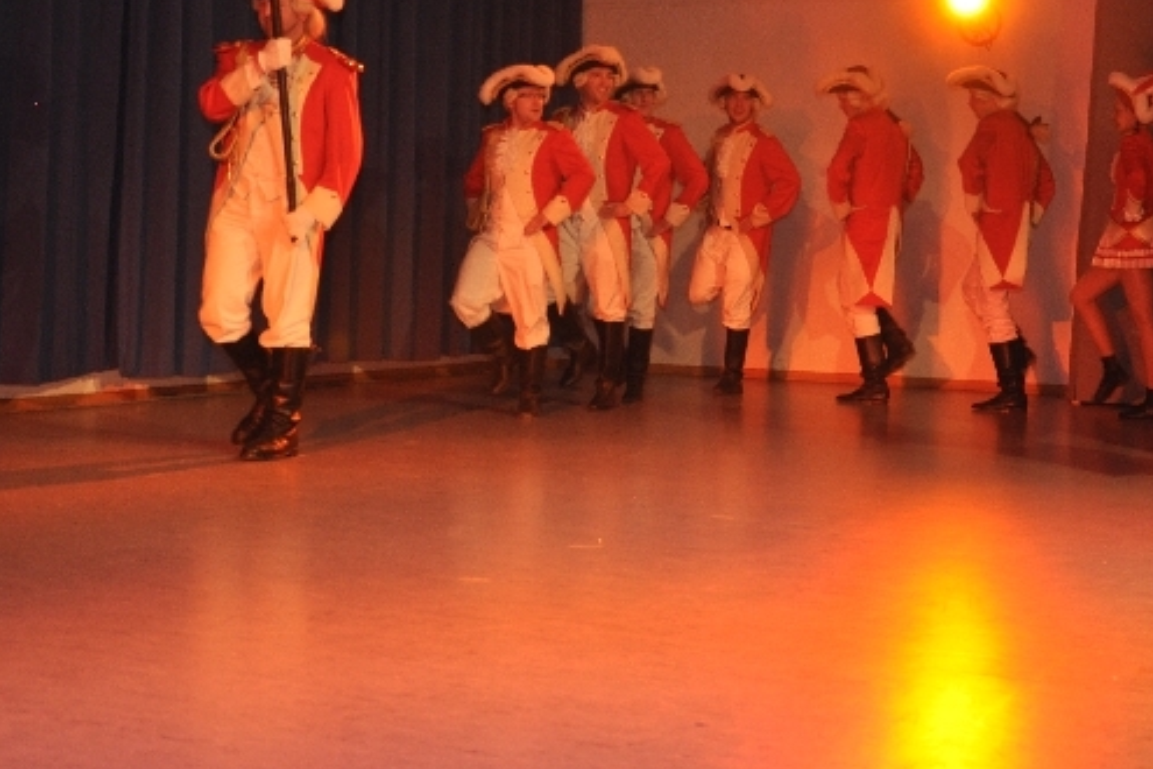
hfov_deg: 31.8
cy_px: 167
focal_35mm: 63
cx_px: 659
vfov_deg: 21.3
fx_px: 2018
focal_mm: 26
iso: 400
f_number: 5
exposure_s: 1/80
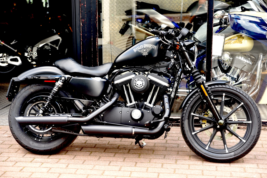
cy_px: 89
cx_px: 134
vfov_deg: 20.6
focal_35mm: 66
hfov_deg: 30.5
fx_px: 490
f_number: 3.5
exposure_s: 1/60
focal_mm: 66
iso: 100
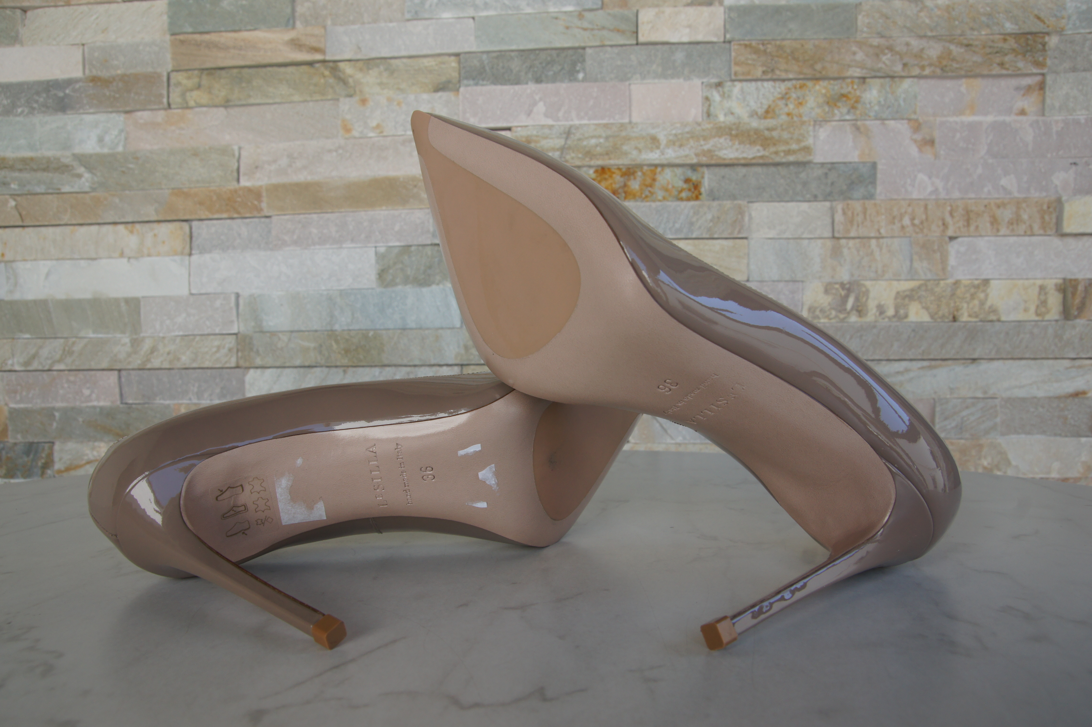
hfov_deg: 70.5
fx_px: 773
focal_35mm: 26
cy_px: 364
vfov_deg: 50.4
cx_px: 546
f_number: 9
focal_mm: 17
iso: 200
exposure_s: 1/80
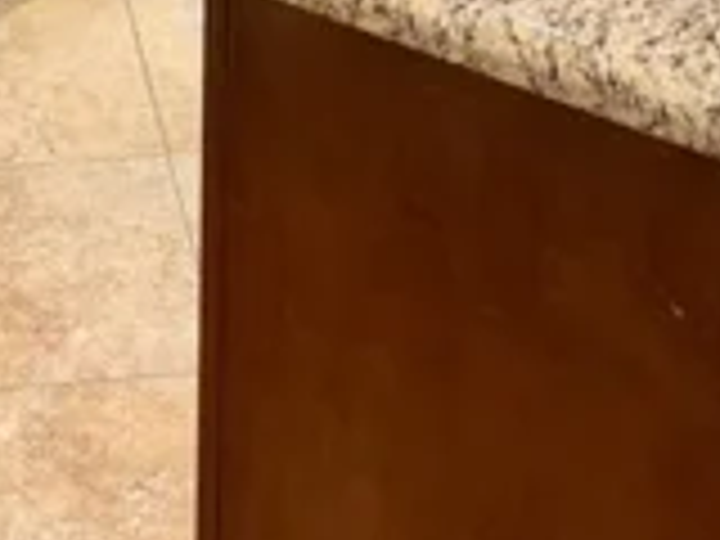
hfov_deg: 17.4
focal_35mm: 112
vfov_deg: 12.0
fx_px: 2330
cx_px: 160
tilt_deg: -16.2
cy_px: -490
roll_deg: -0.3
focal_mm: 6.76
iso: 125
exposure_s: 1/60
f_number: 1.78
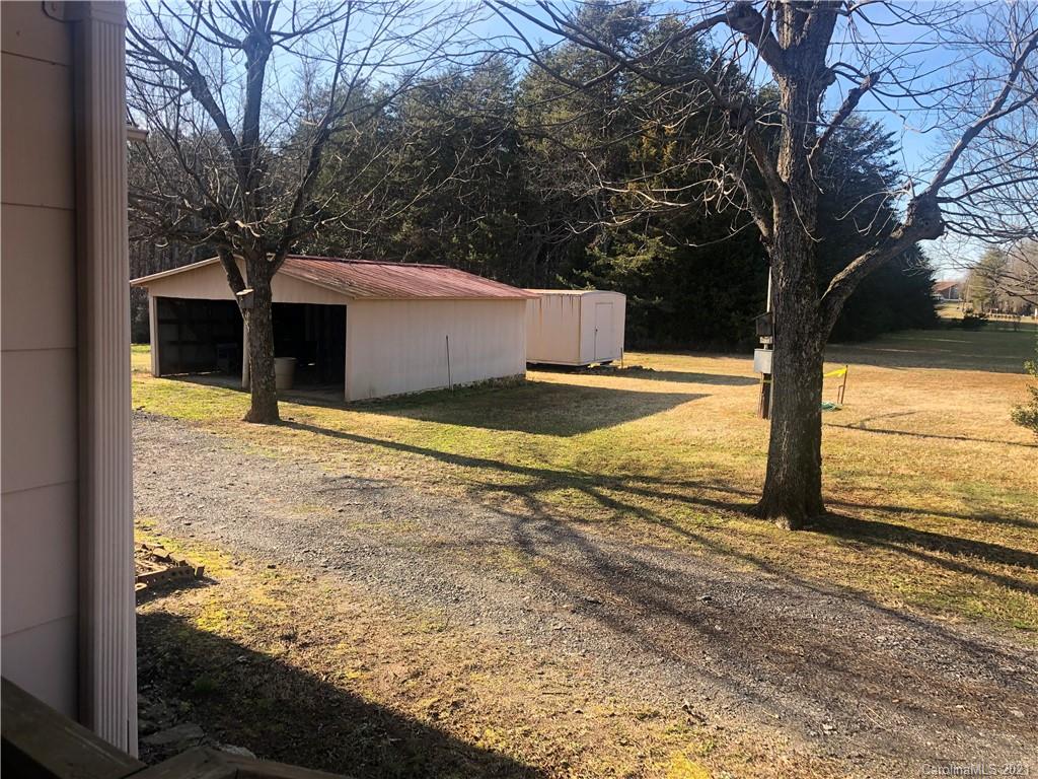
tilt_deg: -6.6
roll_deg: -1.4
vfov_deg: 49.7
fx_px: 840
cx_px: 519
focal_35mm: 28
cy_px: 390
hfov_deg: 63.4
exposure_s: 1/470
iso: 20
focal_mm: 3.99
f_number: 1.8
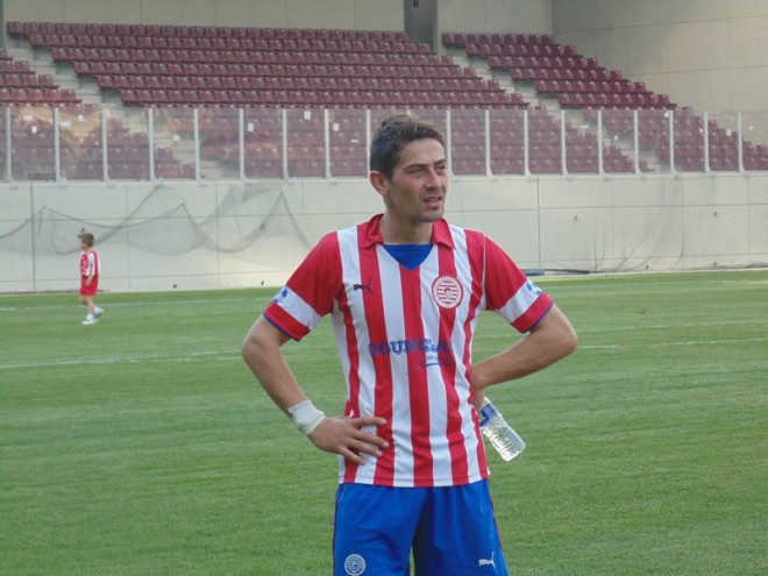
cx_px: 384
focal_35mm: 155
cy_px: 288
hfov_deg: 12.7
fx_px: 3439
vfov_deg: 9.6
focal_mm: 27.8
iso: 80
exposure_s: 1/40
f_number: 5.2
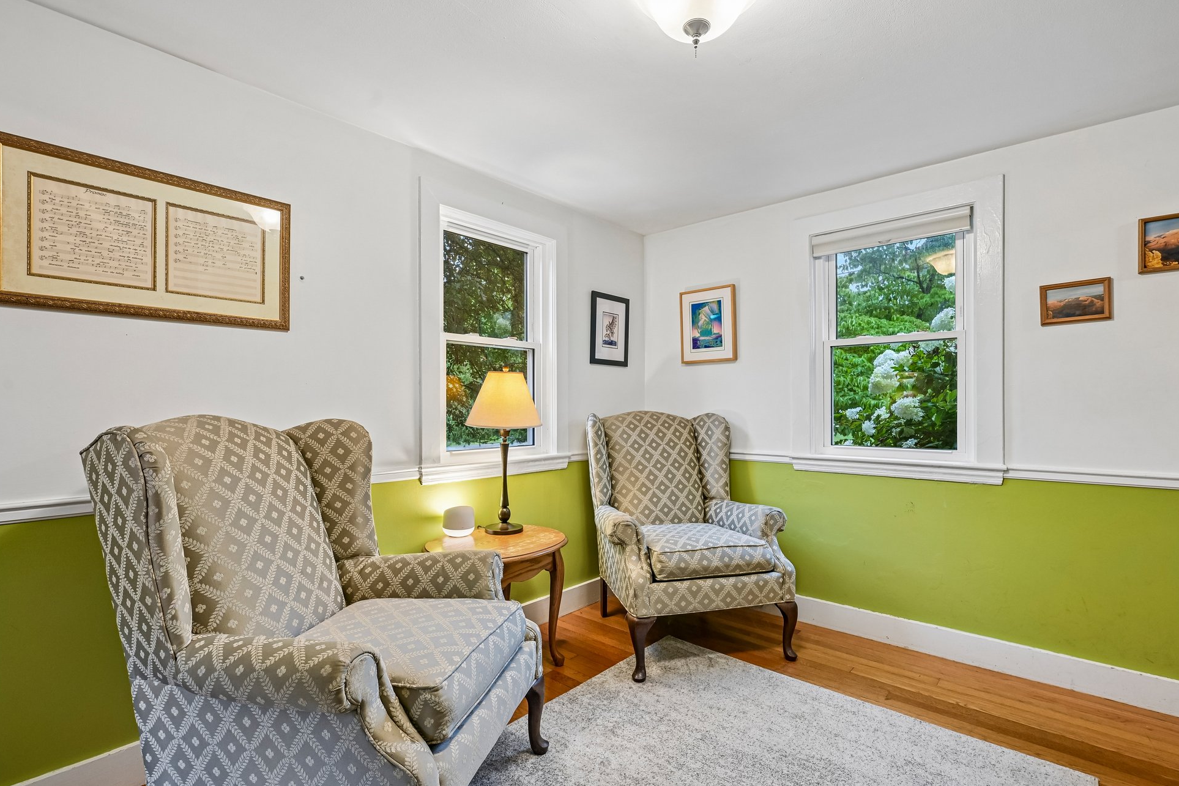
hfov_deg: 93.3
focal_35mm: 17
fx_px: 557
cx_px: 589
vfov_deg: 70.4
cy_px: 406
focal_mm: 16
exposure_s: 1/8
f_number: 8
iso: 400
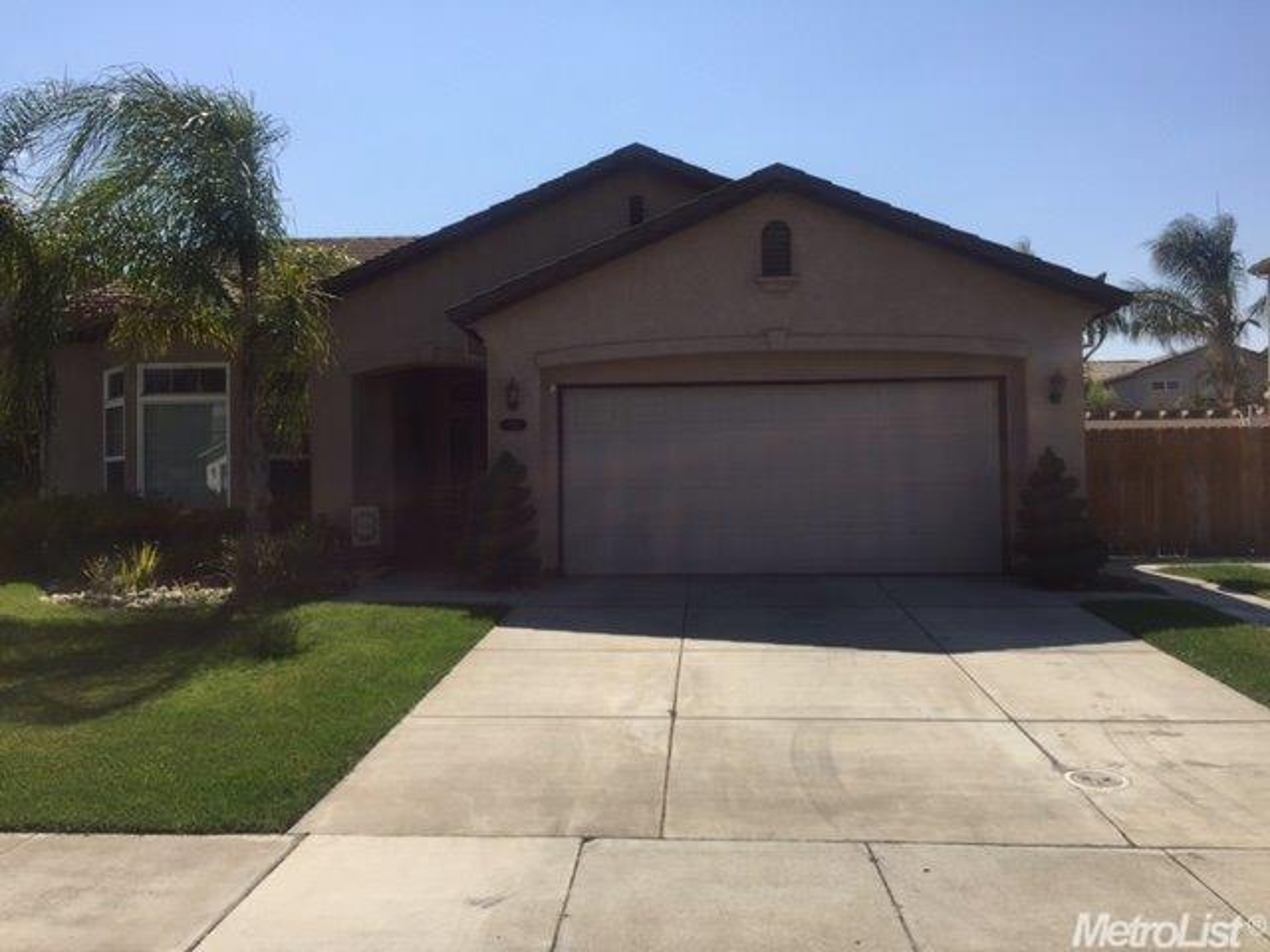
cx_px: 635
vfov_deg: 48.2
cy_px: 476
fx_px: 1064
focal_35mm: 29
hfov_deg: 61.7
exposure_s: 1/2475
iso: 32
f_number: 2.2
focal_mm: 4.15
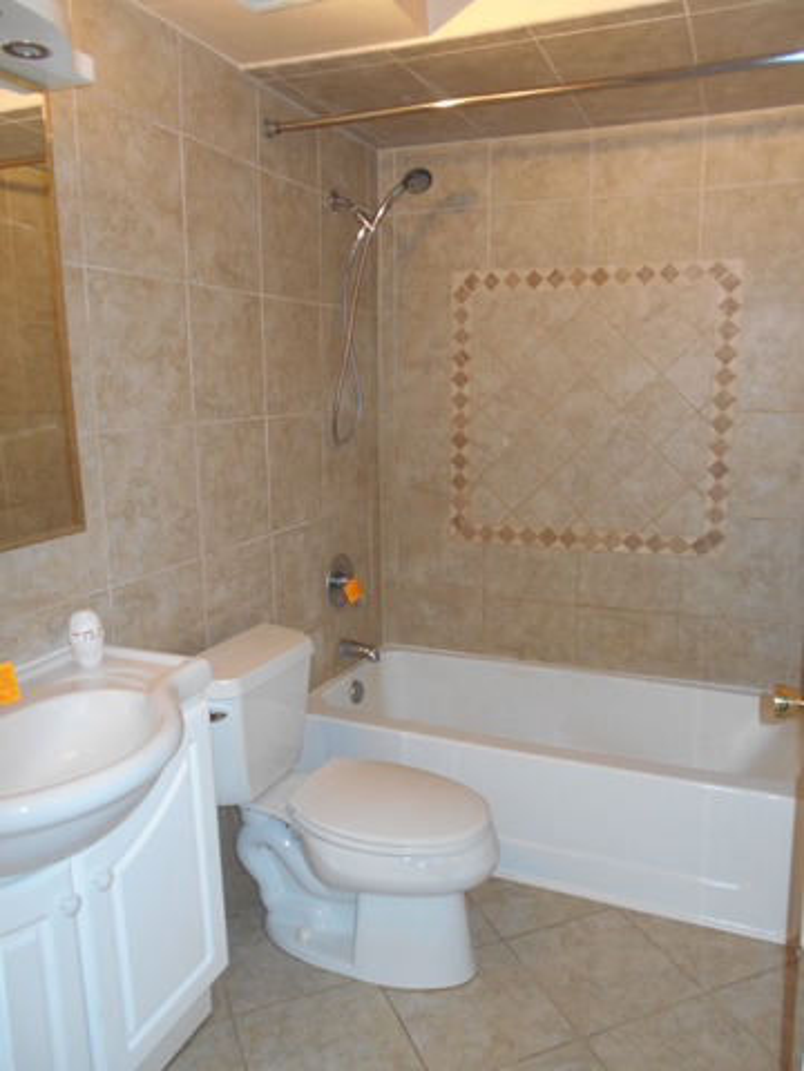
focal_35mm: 26
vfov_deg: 67.3
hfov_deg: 53.1
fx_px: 805
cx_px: 402
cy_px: 536
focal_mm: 4.6
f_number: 3.2
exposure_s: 1/25
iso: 200
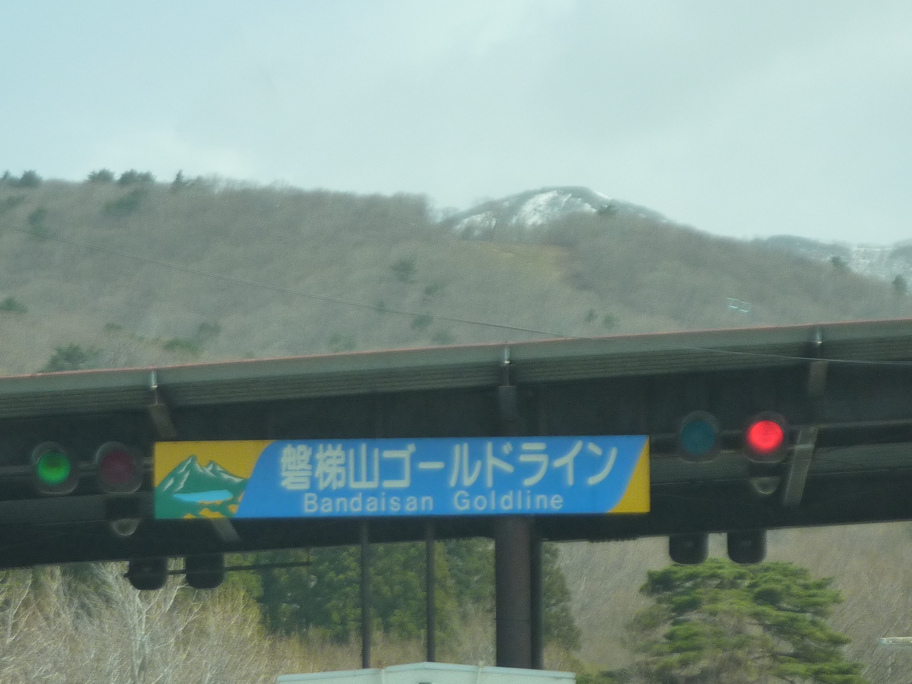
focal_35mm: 187
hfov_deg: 10.6
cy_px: 342
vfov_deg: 7.9
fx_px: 4927
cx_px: 456
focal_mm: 17
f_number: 4.3
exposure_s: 1/400
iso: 125
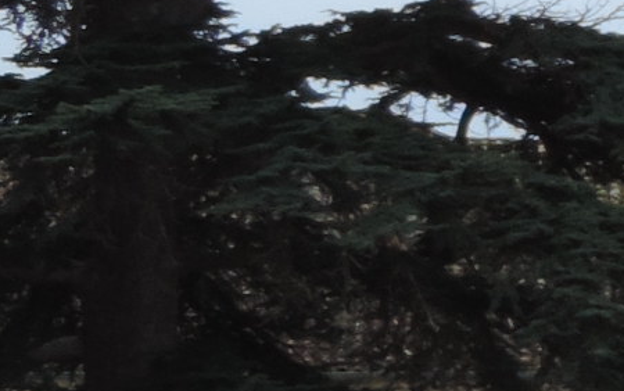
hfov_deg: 3.6
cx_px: 1241
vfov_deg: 2.3
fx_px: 9803
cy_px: 134
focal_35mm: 576
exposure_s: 1/160
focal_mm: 13.3
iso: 80
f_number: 3.9
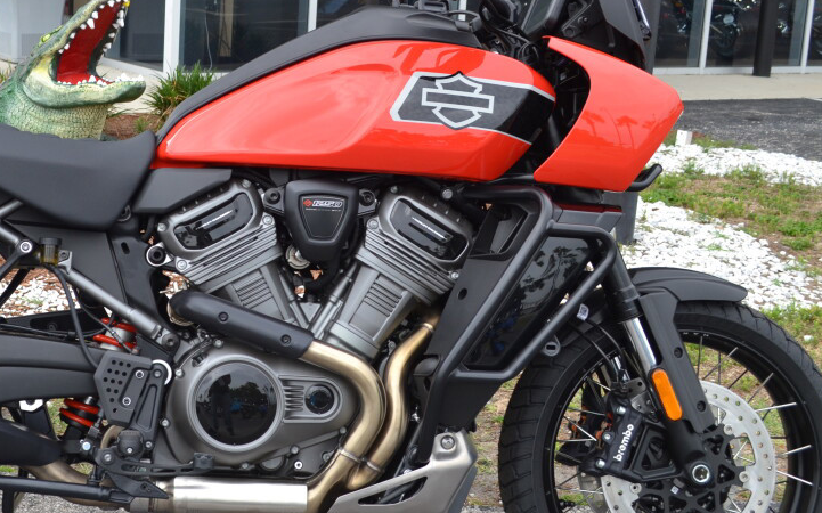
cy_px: 213
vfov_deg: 23.1
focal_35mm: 56
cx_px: 203
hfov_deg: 35.5
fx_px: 1254
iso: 200
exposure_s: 1/125
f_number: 5.6
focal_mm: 22
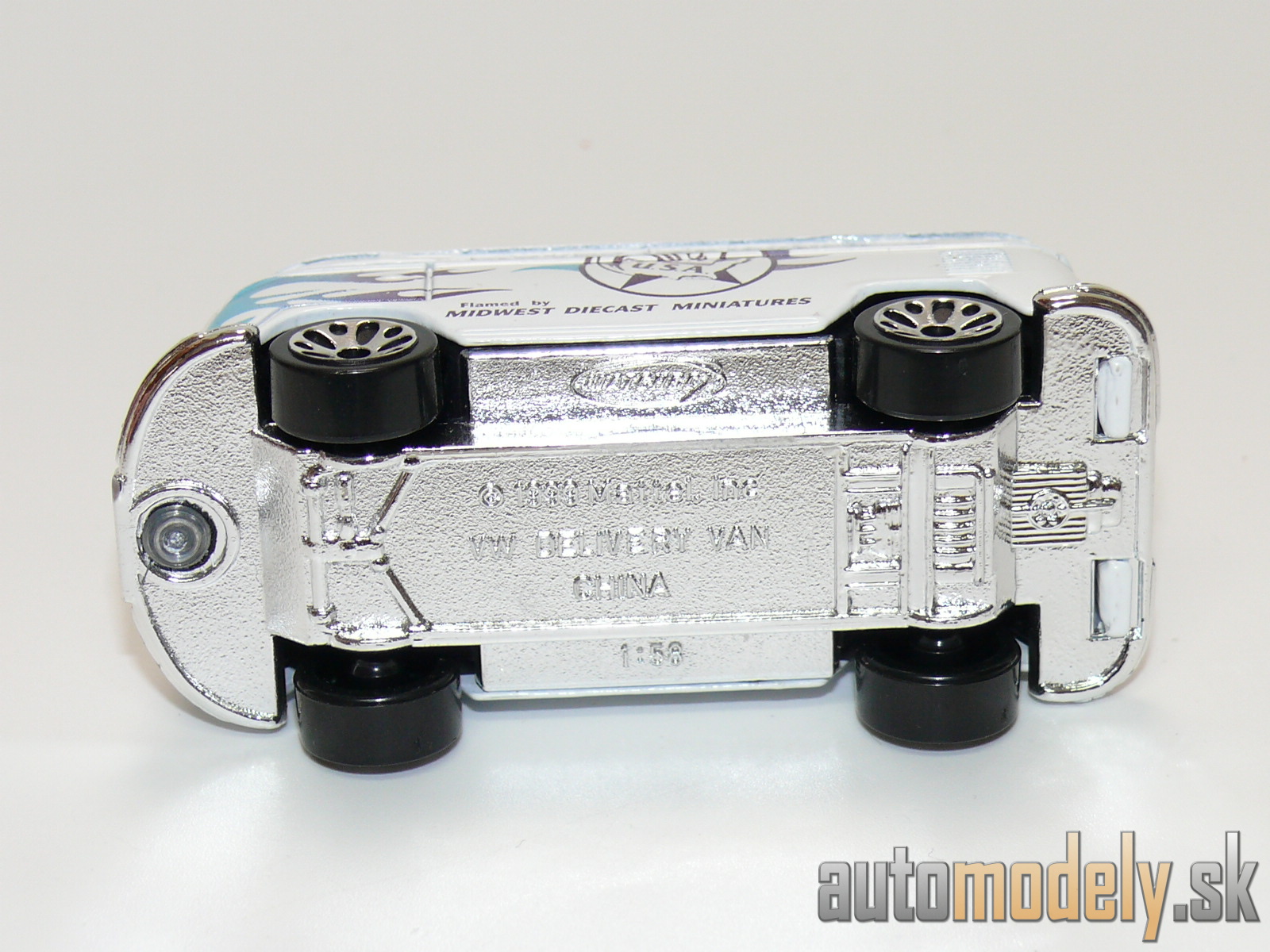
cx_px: 635
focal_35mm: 103
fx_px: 3779
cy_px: 476
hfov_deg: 19.1
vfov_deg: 14.4
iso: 100
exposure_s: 1/30
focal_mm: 13.5
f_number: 4
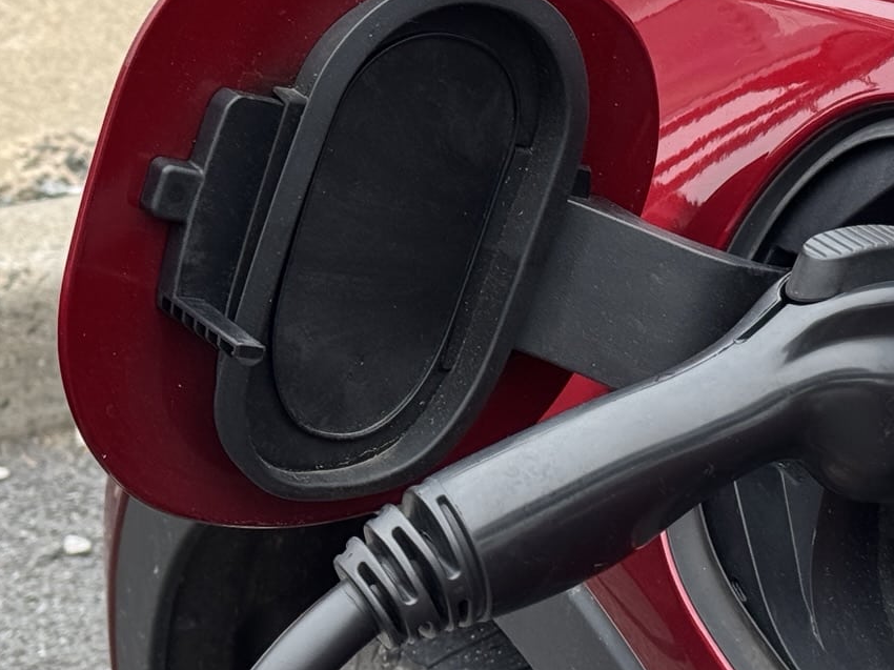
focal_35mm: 113
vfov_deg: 13.1
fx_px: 2918
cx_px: 490
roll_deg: -0.1
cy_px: 307
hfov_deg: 17.4
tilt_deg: -21.4
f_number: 1.78
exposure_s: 1/171
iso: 80
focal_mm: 6.76
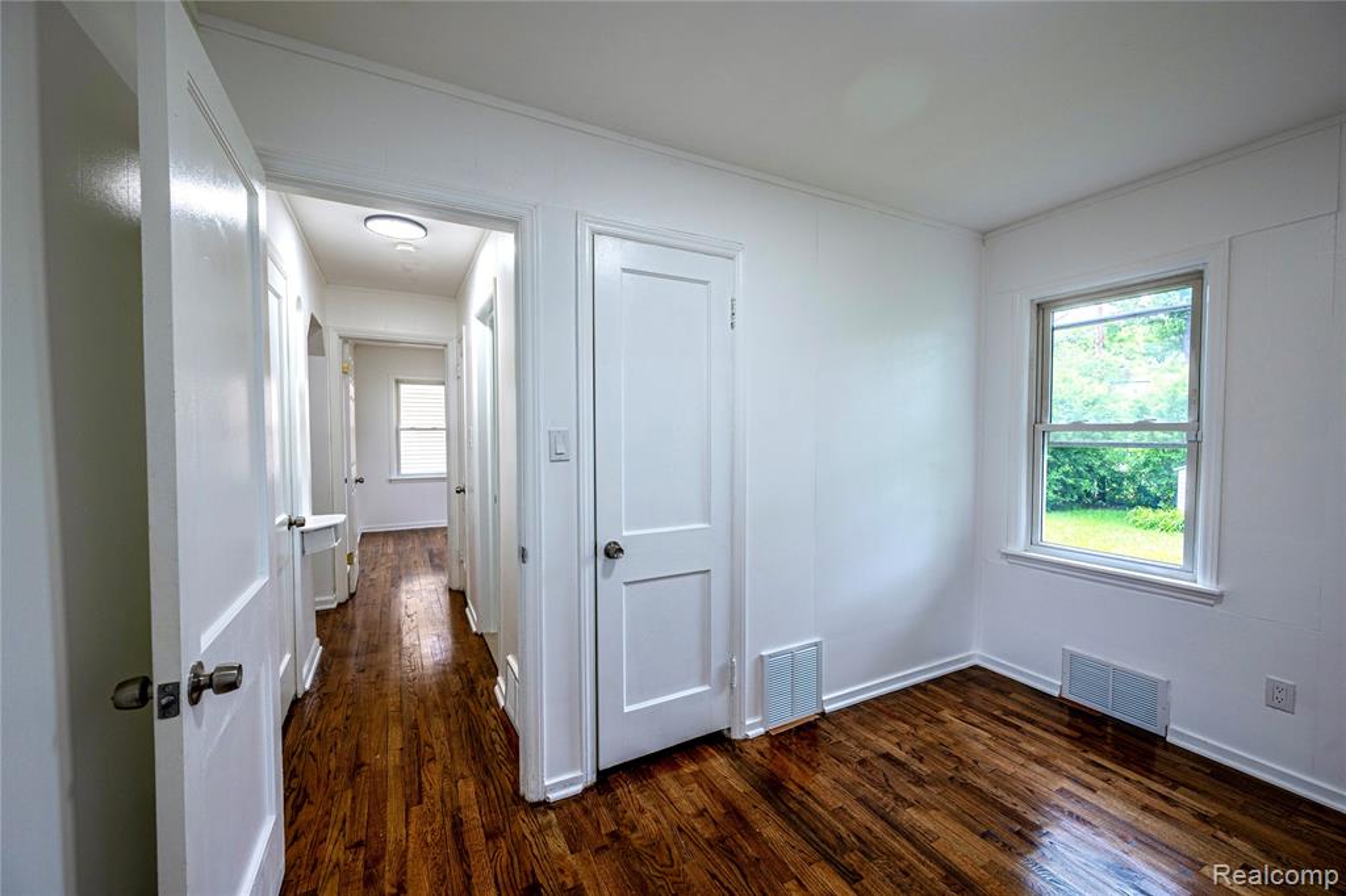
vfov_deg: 81.2
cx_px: 673
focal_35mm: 14
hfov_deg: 104.3
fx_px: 523
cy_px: 448
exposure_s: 1/30
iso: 200
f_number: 8
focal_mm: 14
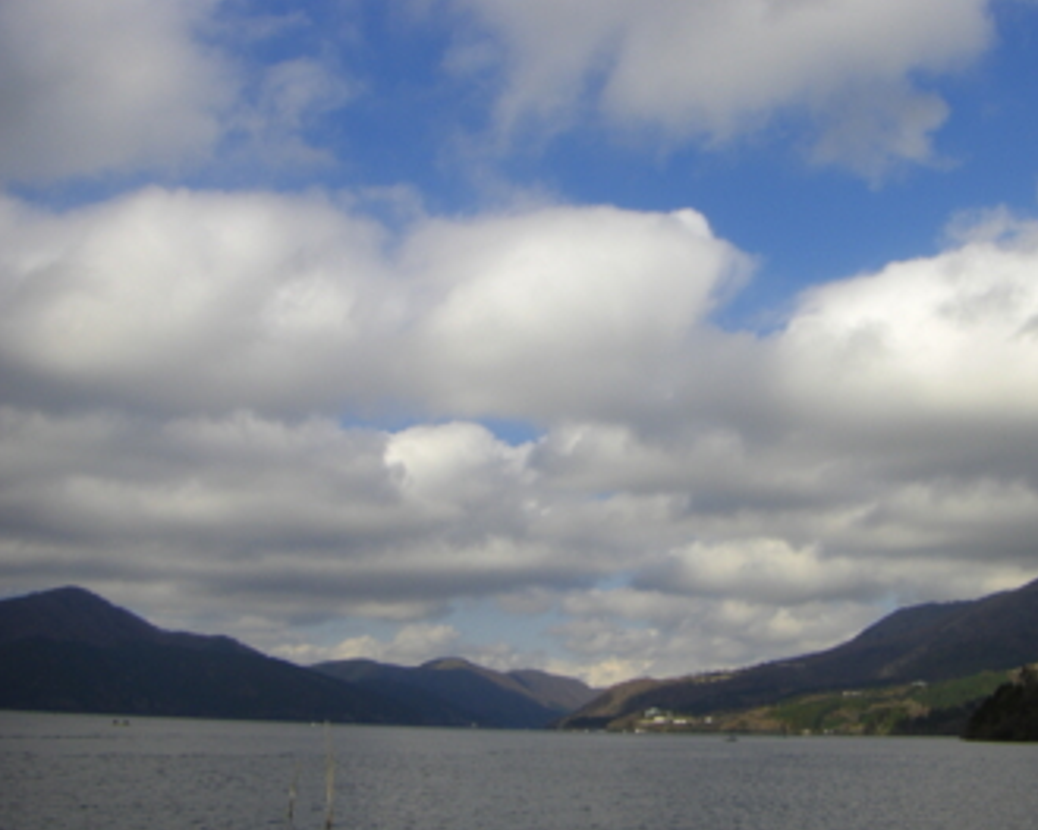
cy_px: 412
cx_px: 585
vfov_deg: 33.4
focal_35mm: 45
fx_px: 1382
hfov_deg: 41.1
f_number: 4.6
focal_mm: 6.3
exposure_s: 1/500
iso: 50
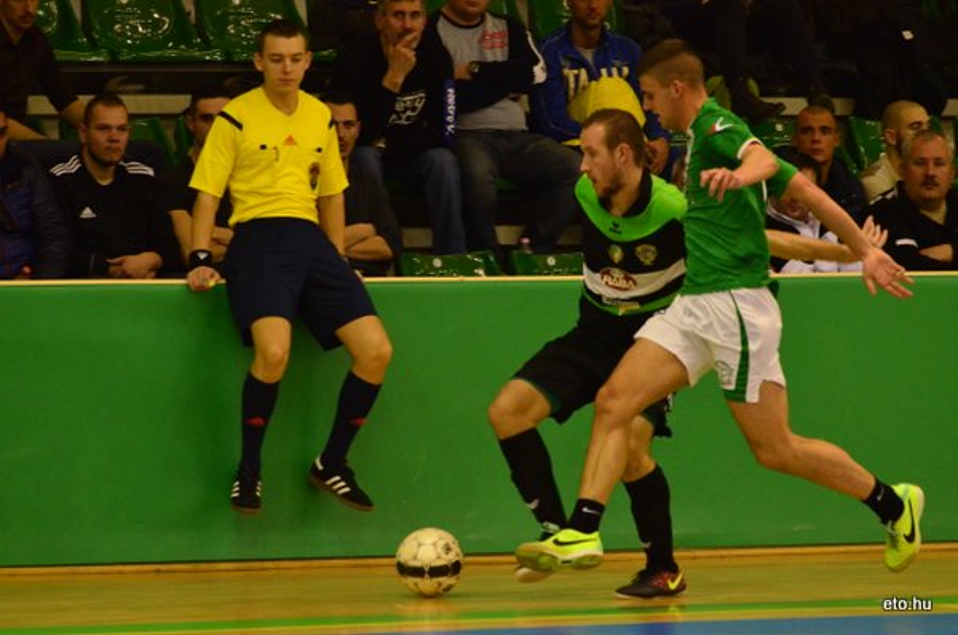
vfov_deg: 4.3
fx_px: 8369
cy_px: 318
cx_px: 479
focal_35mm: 315
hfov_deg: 6.6
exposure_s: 1/400
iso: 4000
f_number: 5.3
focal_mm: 210
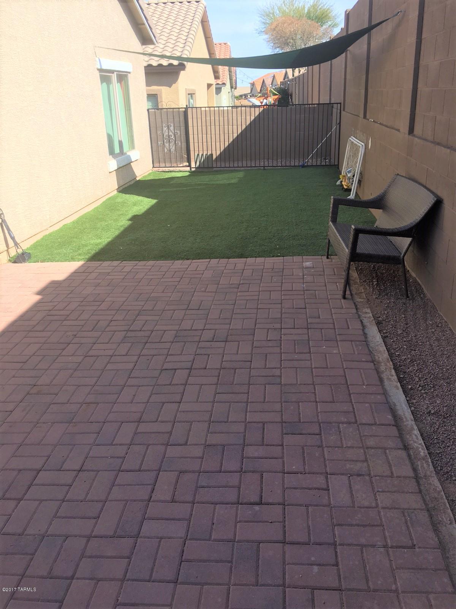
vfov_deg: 61.7
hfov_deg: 48.2
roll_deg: +1.8
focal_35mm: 29
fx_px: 509
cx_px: 228
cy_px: 304
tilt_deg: -21.4
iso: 25
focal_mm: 4.15
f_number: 2.2
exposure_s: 1/712
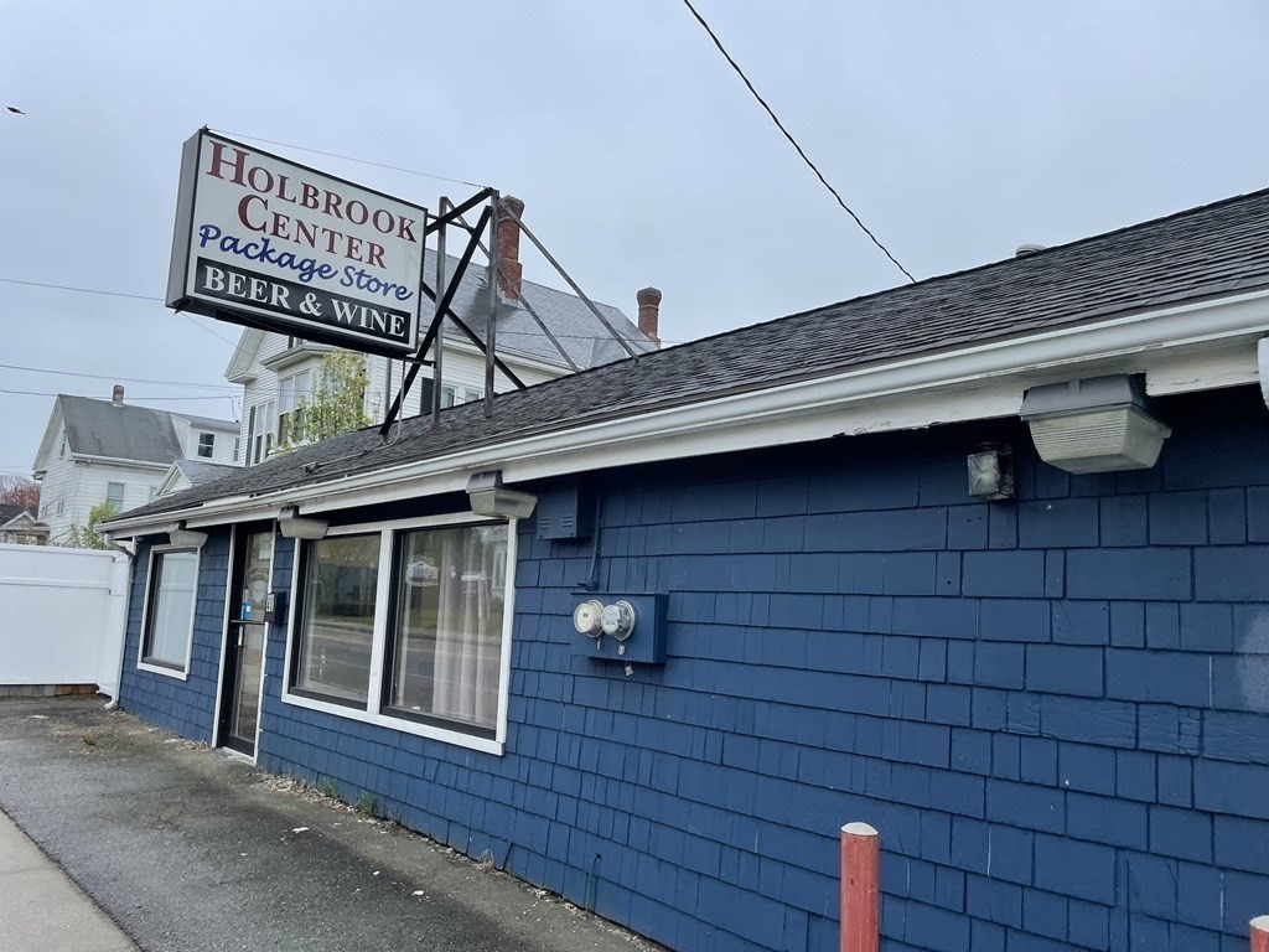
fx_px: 953
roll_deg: -1.7
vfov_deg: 53.1
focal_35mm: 26
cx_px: 634
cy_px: 476
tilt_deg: +10.0
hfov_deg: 67.3
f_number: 1.6
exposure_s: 1/932
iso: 32
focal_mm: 4.2
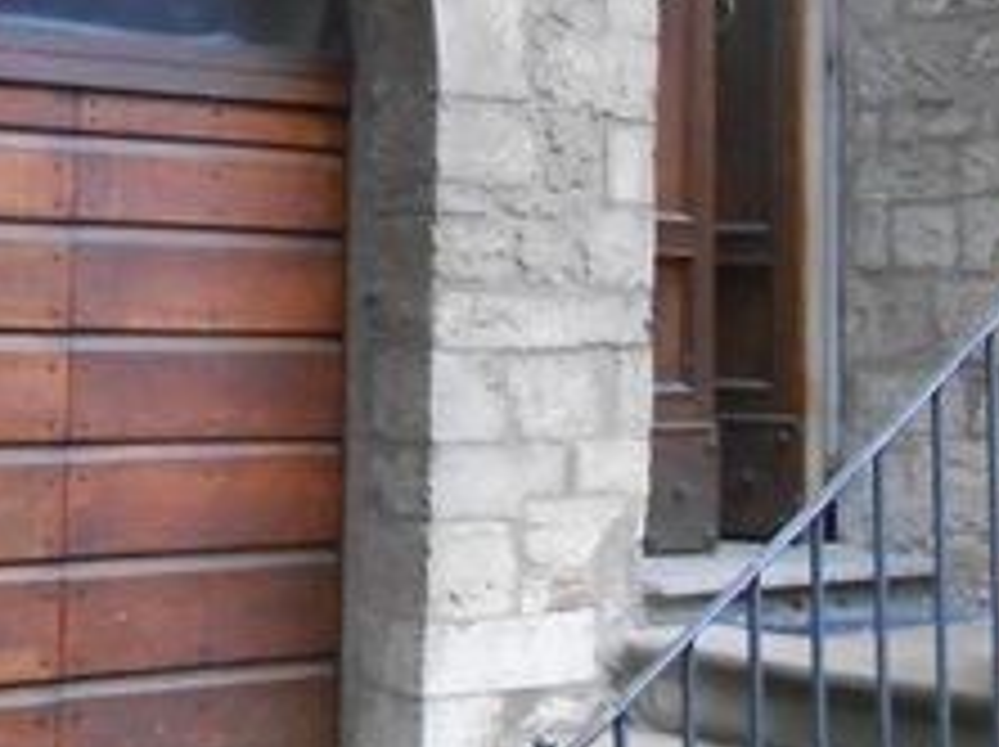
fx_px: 2364
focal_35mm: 82
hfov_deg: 23.6
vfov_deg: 17.7
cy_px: 79
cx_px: 261
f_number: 3.5
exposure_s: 1/125
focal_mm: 4.6
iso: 640
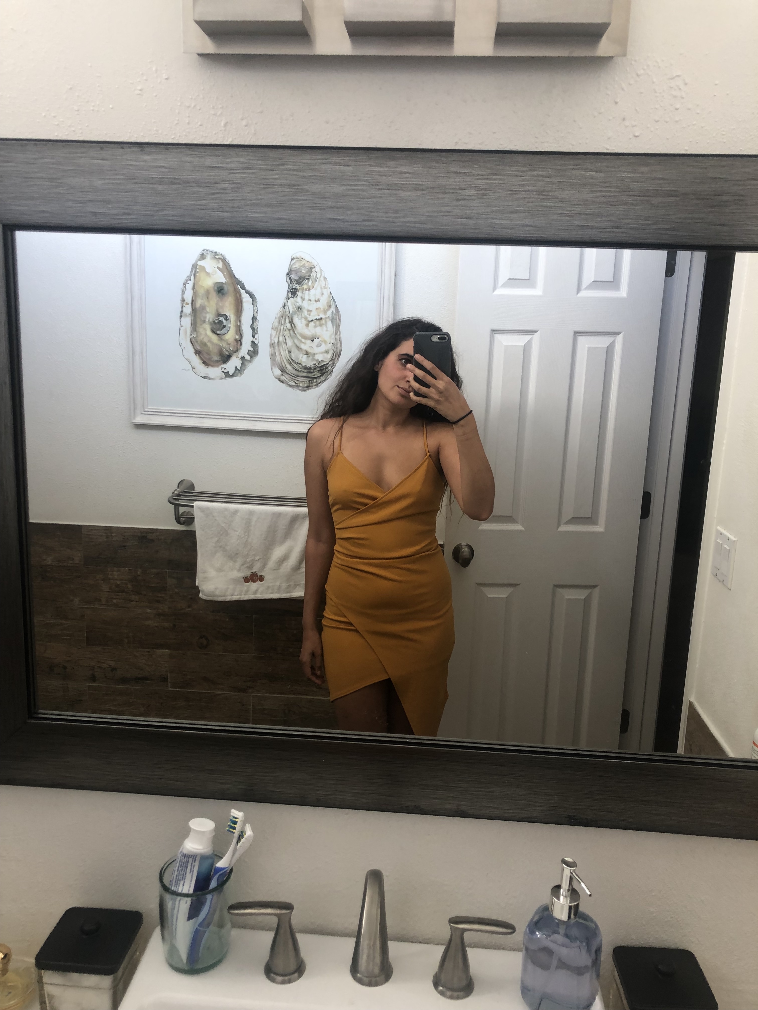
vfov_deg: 63.4
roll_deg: -2.9
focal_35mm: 28
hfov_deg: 49.7
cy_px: 505
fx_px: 818
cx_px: 379
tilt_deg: -10.7
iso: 25
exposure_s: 1/40
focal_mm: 3.99
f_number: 1.8
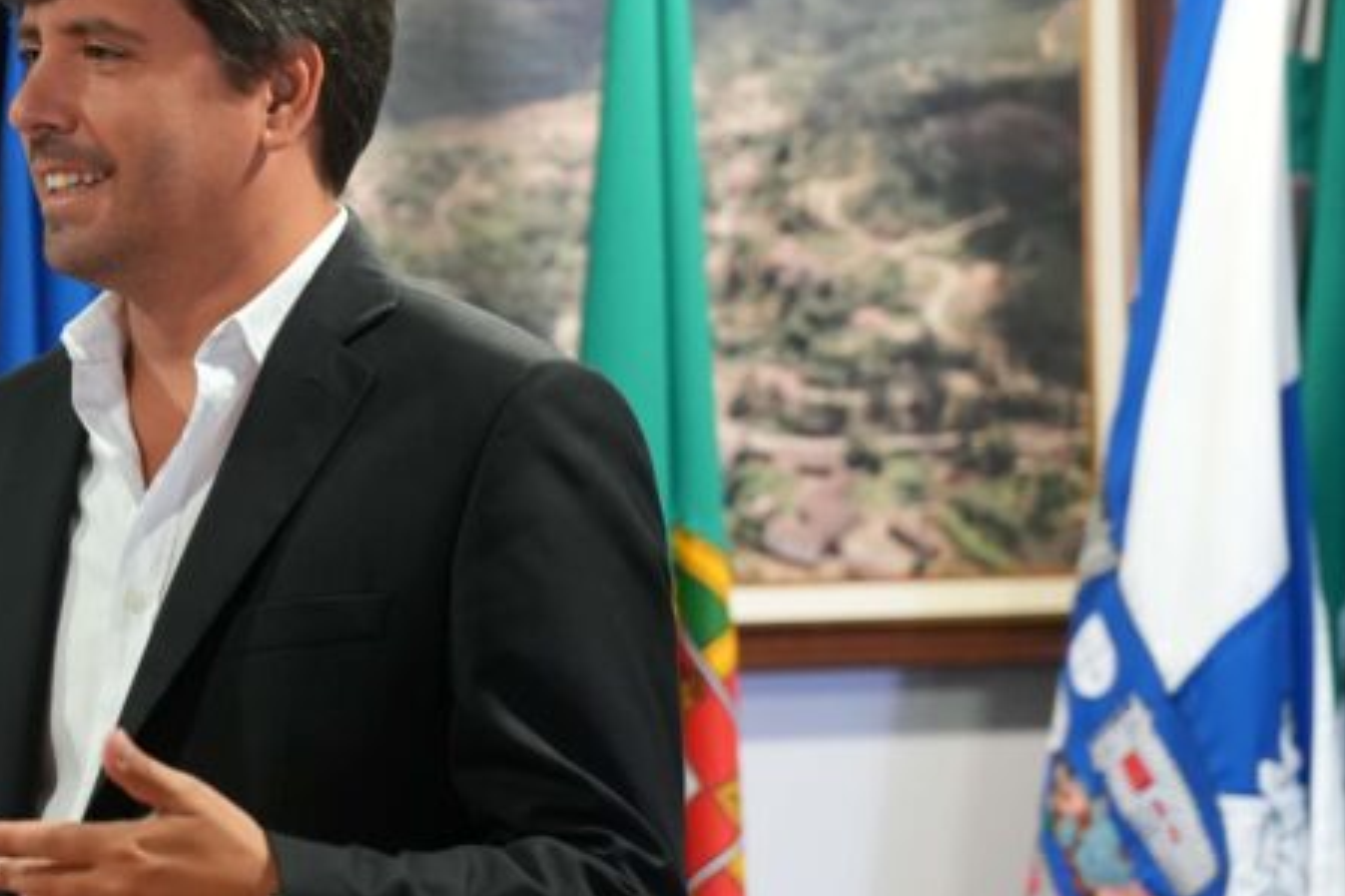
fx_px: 9971
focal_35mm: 267
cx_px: 27
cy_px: 463
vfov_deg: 5.1
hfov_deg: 7.7
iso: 3200
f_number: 3.2
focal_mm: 117
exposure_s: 1/100
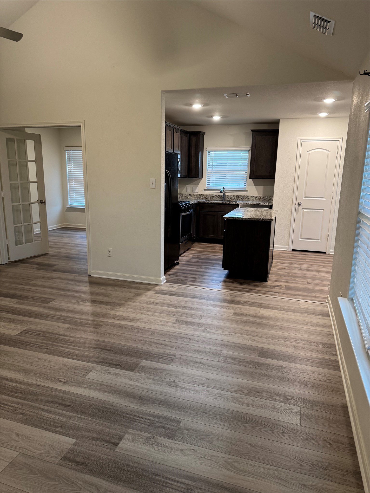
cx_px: 185
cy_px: 246
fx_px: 342
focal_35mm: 24
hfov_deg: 56.8
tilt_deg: -13.8
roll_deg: -1.9
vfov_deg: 71.6
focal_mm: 6.76
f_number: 1.78
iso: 200
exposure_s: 1/60
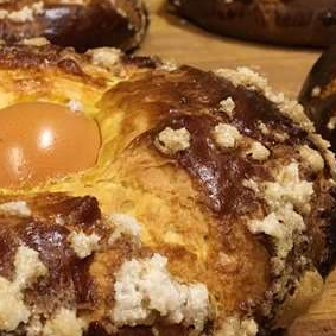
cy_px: 167
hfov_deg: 29.0
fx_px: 637
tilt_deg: -27.8
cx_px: 75
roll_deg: -0.7
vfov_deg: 29.6
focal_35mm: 58
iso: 200
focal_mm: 4.15
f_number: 2.2
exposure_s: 1/25
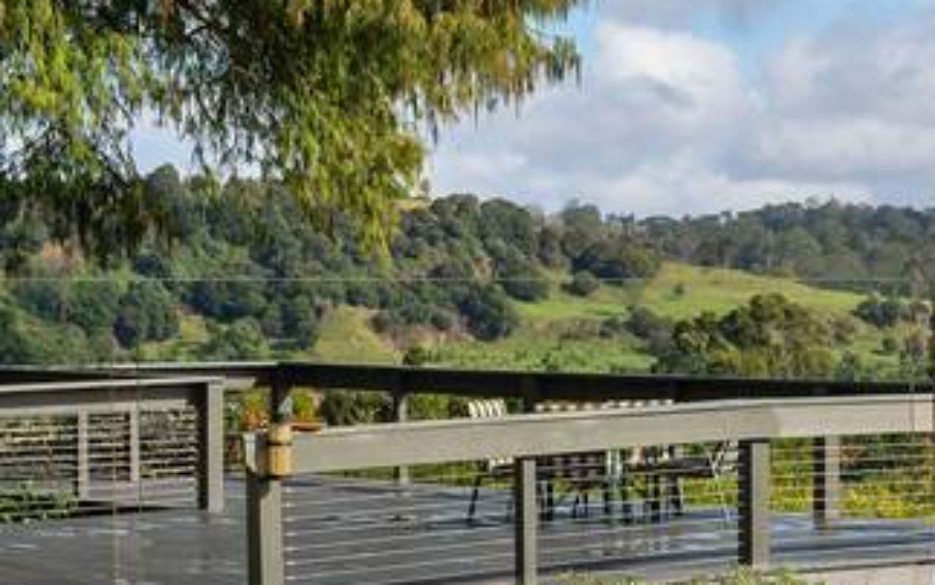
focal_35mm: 126
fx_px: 3211
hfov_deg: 16.1
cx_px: 1016
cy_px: 224
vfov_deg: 10.4
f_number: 7.1
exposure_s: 1/400
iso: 100
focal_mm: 39
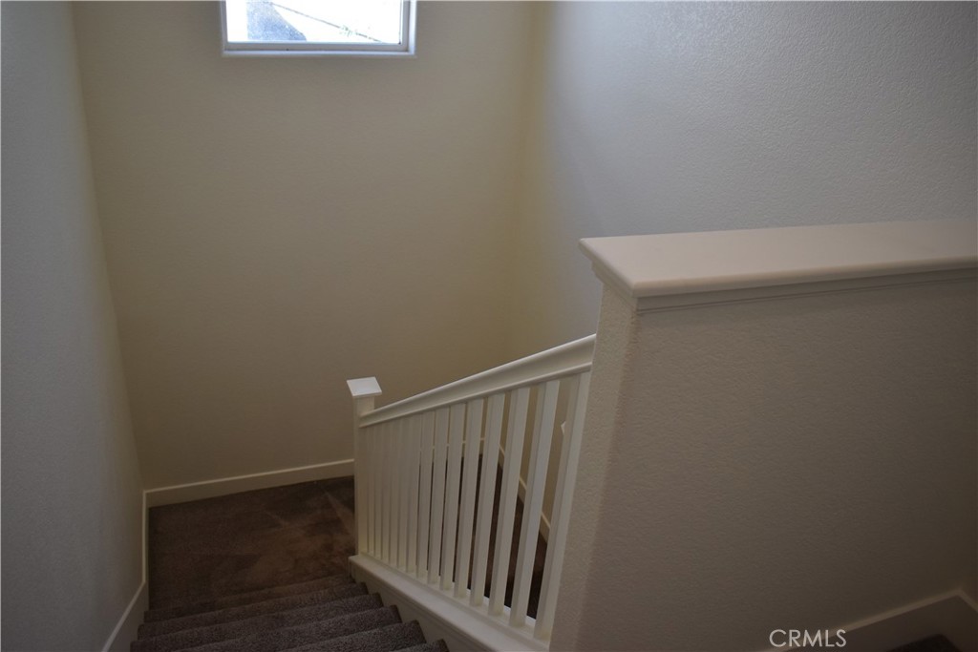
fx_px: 734
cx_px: 489
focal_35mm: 27
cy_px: 326
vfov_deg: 47.9
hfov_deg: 67.4
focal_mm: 18
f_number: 3.5
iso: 500
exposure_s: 1/250
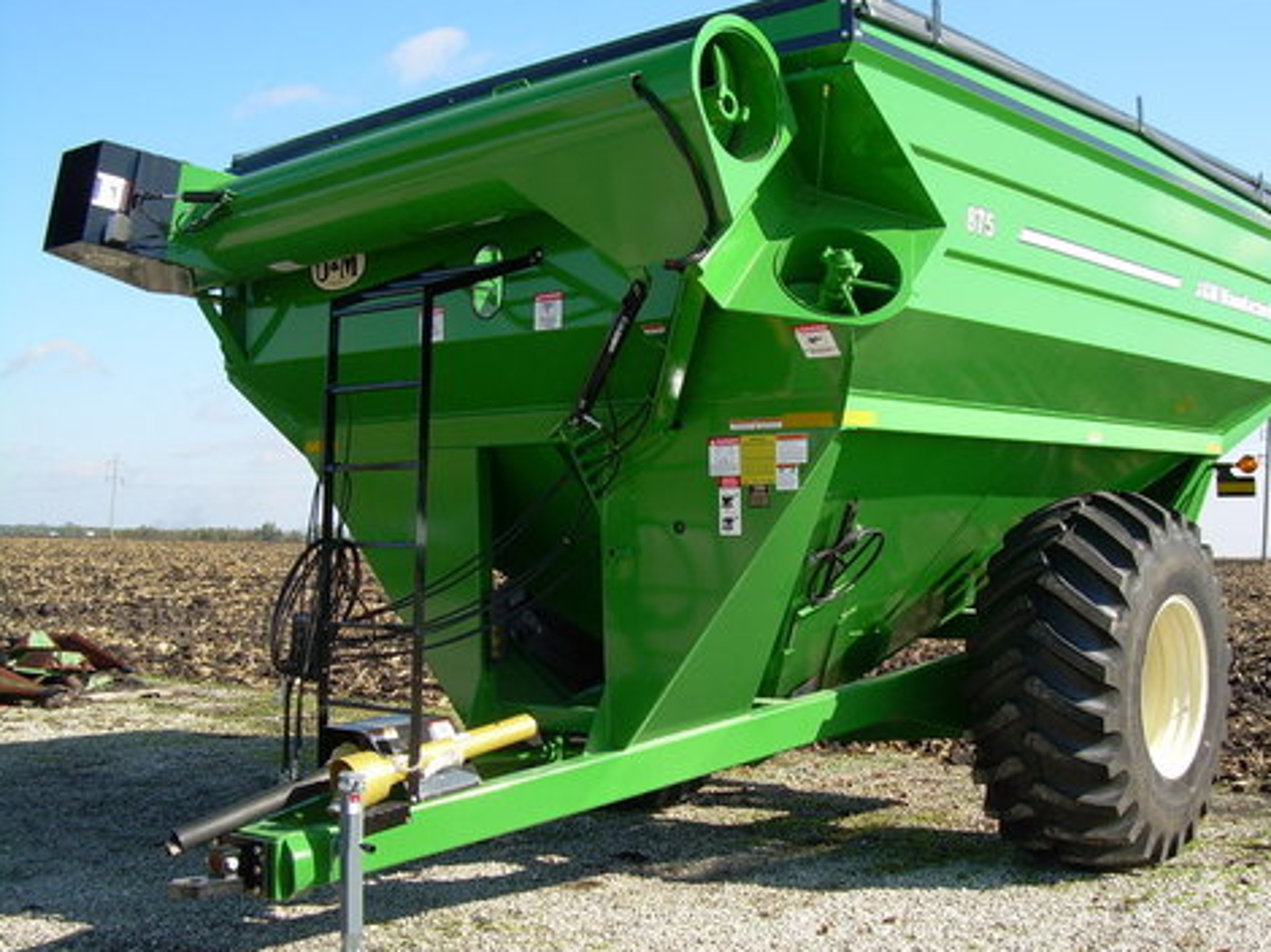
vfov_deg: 32.8
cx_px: 730
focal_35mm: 44
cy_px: 492
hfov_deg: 42.8
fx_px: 1615
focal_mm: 6.3
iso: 50
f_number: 4.6
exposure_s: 1/273
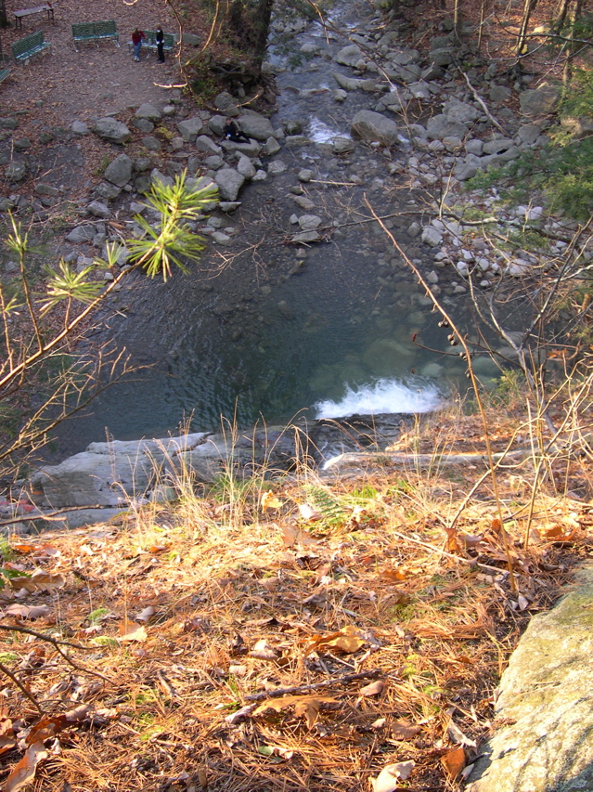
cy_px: 396
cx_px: 296
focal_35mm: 38
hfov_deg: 37.7
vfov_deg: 49.0
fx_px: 869
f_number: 2.8
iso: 100
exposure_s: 1/39.3
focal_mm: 8
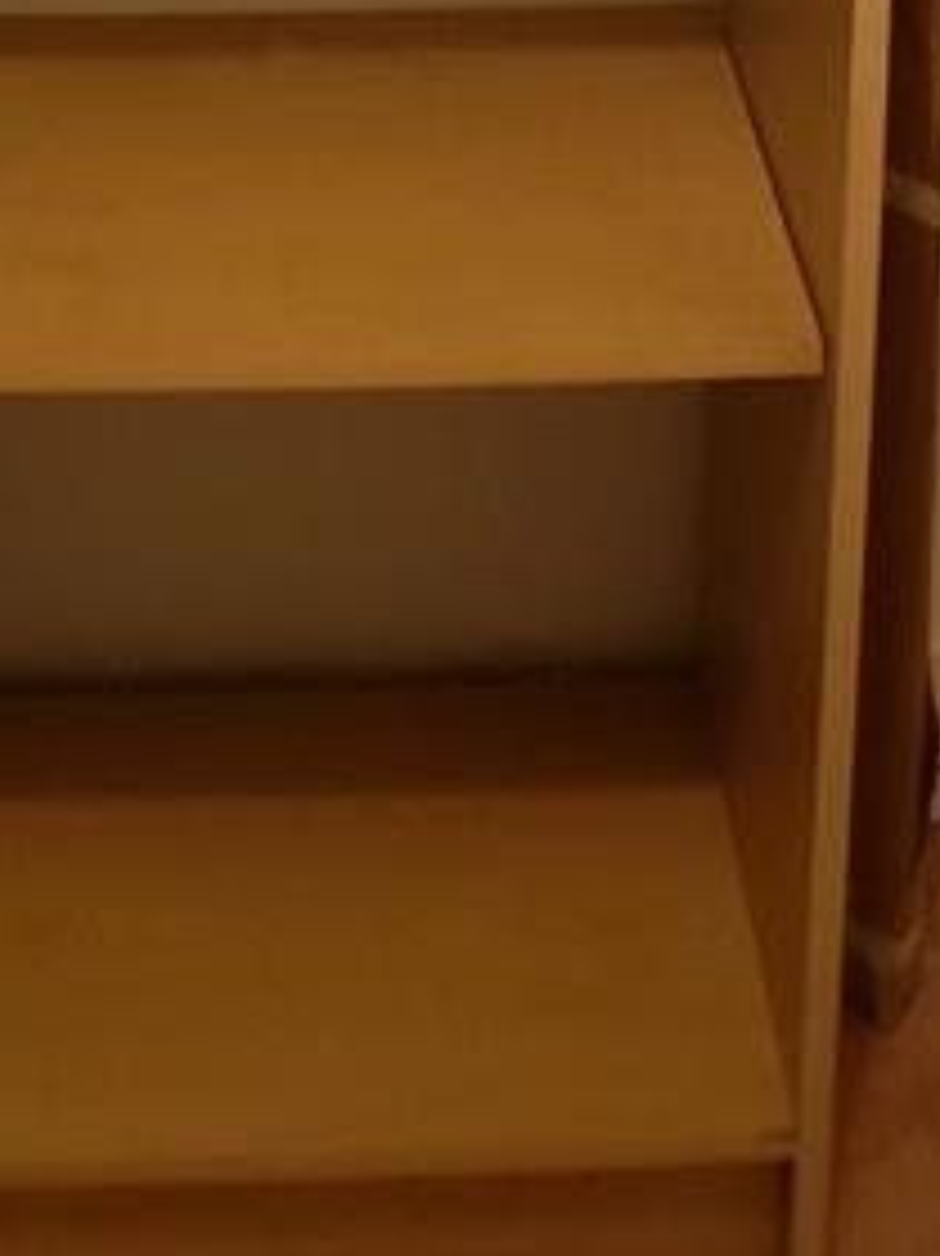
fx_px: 4058
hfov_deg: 13.2
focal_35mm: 112
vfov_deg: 15.2
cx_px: 328
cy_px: -999
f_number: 1.5
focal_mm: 4.3
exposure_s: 1/46
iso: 250
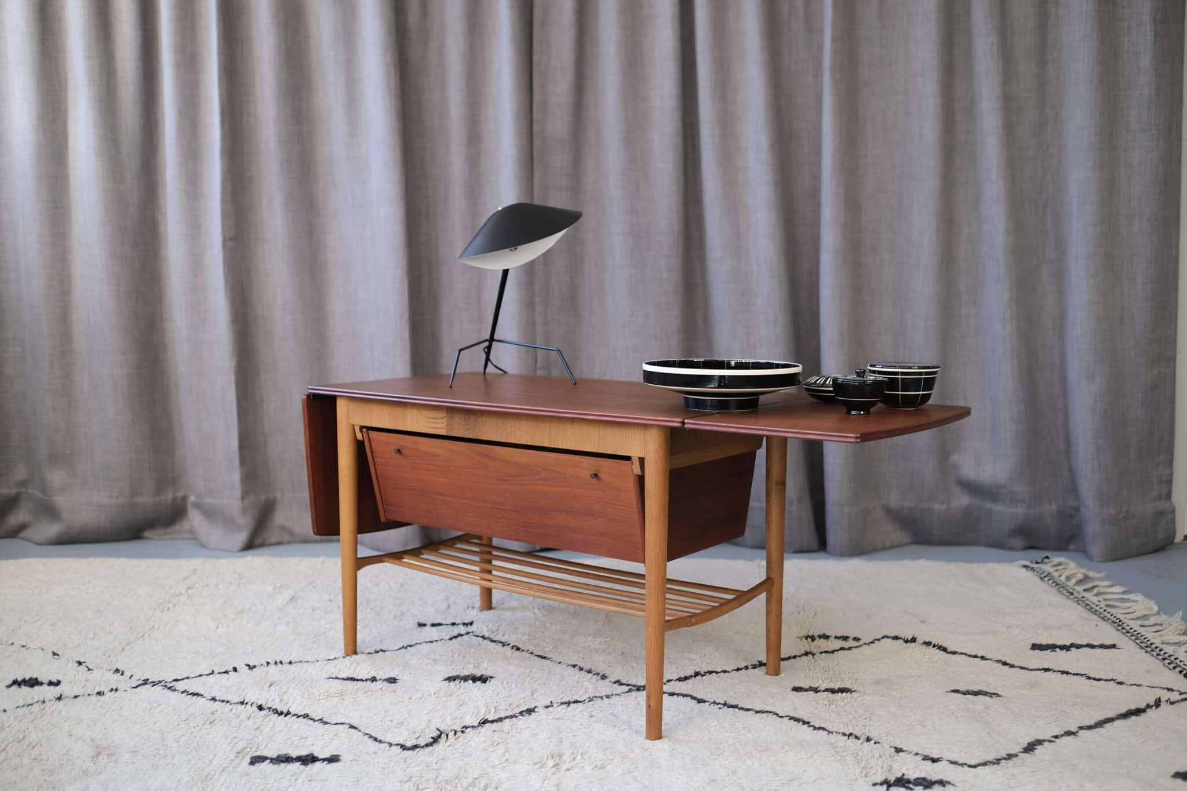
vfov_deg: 37.8
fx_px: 1154
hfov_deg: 54.4
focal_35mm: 35
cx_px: 594
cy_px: 396
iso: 160
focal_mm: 23
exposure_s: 1/110
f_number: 1.8
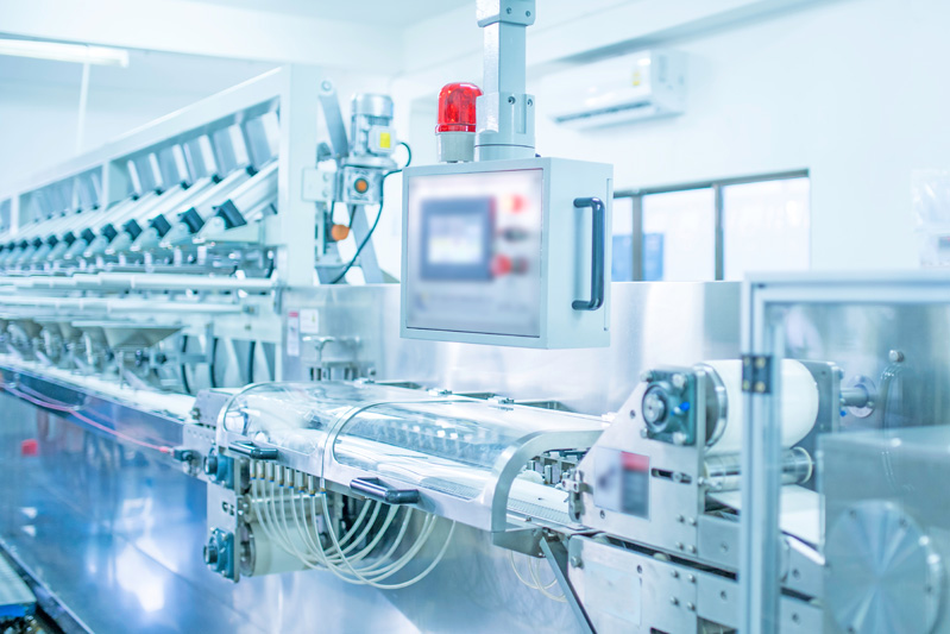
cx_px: 475
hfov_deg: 54.4
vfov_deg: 37.9
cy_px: 317
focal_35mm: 35
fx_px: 924
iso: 500
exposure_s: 1/100
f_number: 1.4
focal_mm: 35
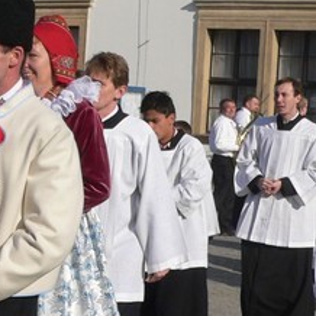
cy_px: 265
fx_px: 1208
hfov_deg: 14.7
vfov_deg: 14.8
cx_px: 16
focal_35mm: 117
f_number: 5.2
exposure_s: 1/500
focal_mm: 6
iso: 80
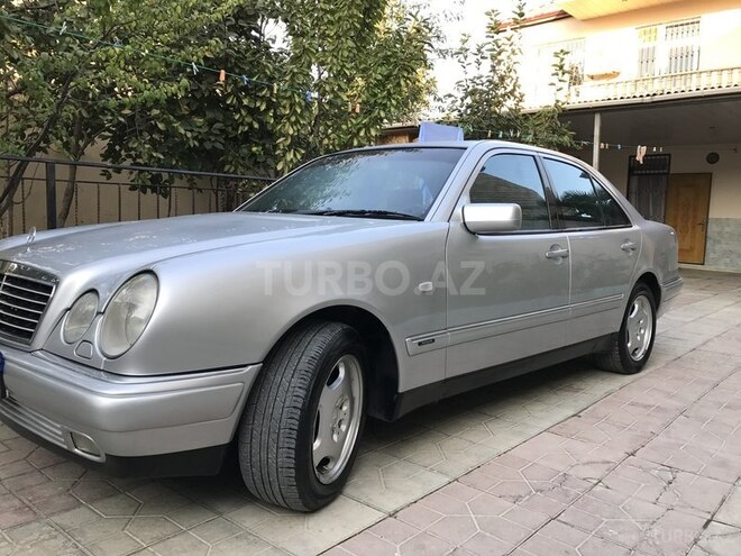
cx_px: 370
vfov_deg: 49.7
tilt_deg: -4.9
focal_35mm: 28
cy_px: 278
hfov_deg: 63.4
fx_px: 599
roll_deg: -1.2
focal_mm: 3.99
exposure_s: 1/149
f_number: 1.8
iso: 20
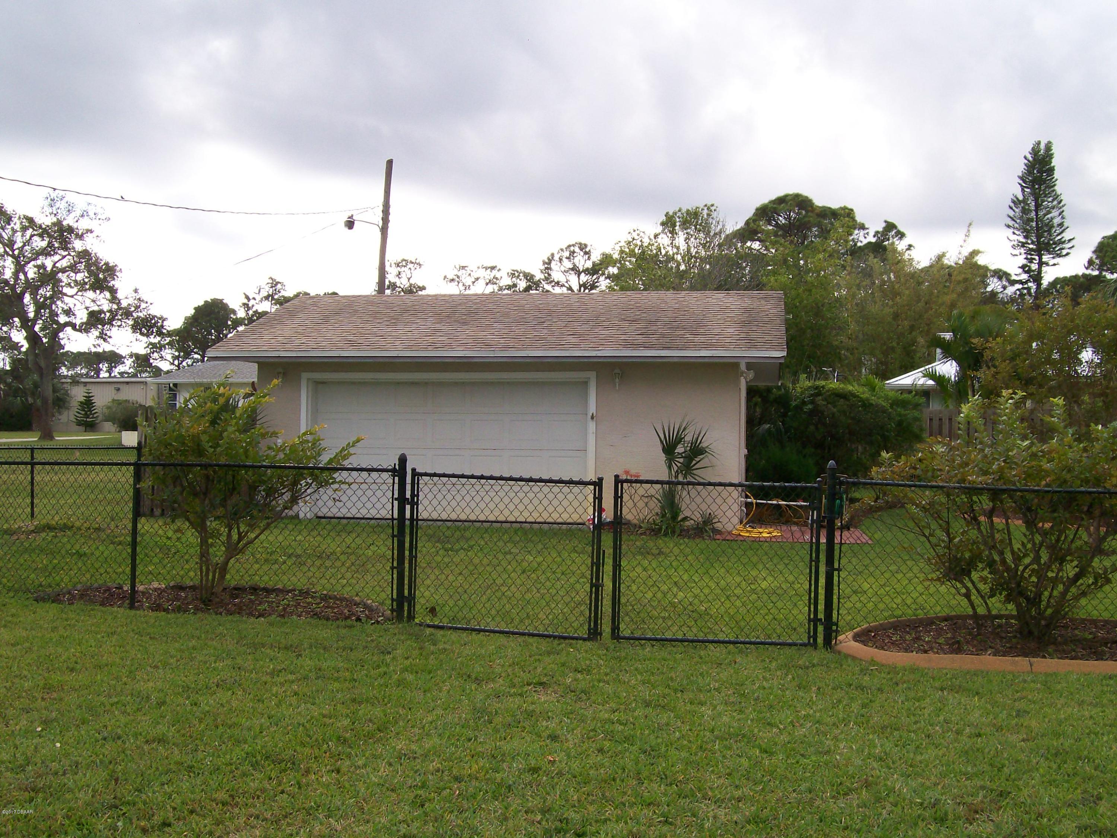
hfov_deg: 51.4
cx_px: 558
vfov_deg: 39.7
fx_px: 1162
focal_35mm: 36
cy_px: 419
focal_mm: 6
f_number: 4.8
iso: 80
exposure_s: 1/394
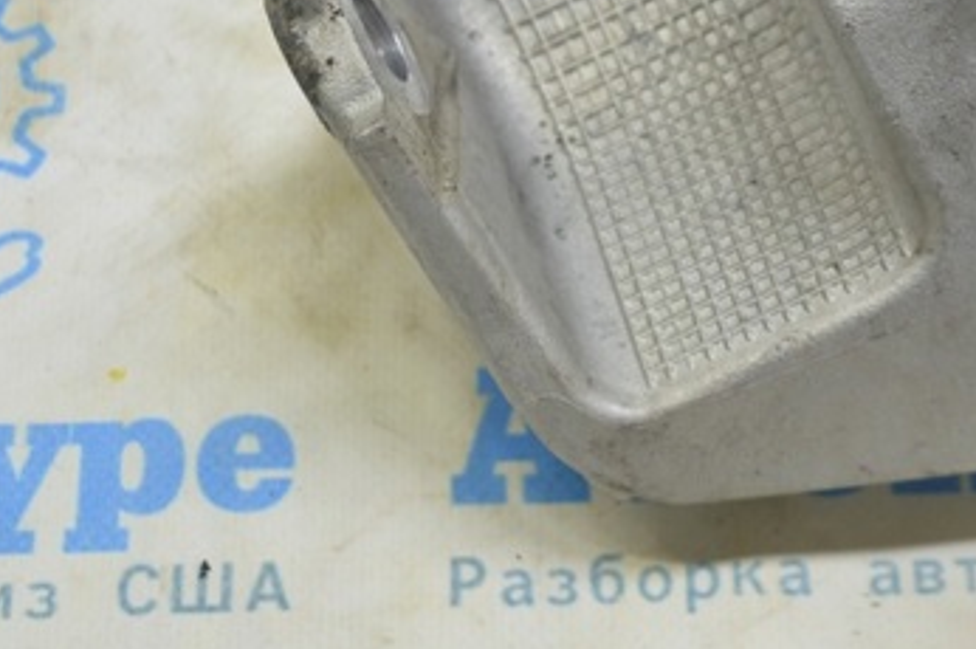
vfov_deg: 12.3
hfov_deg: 18.3
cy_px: 148
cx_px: 733
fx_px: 3006
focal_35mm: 111
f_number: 5.6
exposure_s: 1/20
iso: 400
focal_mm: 40
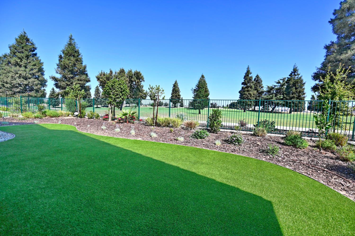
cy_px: 118
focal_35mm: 14
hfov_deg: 104.3
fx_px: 138
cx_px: 178
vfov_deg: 81.1
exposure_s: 1/250
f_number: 5.6
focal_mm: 14
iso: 100
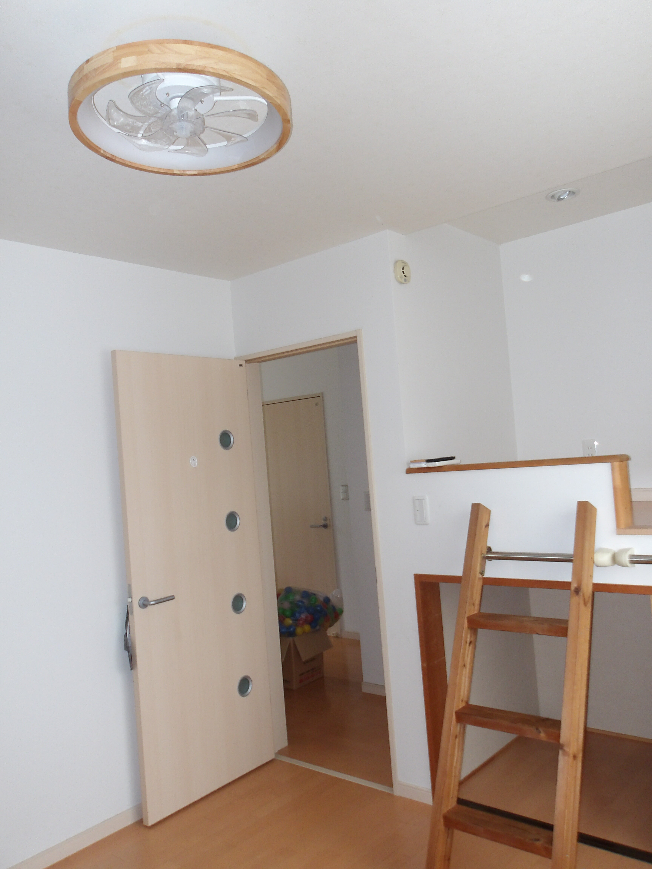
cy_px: 434
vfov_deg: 65.3
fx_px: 678
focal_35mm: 27
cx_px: 326
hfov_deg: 51.4
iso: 200
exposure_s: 1/60
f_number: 3
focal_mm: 4.9
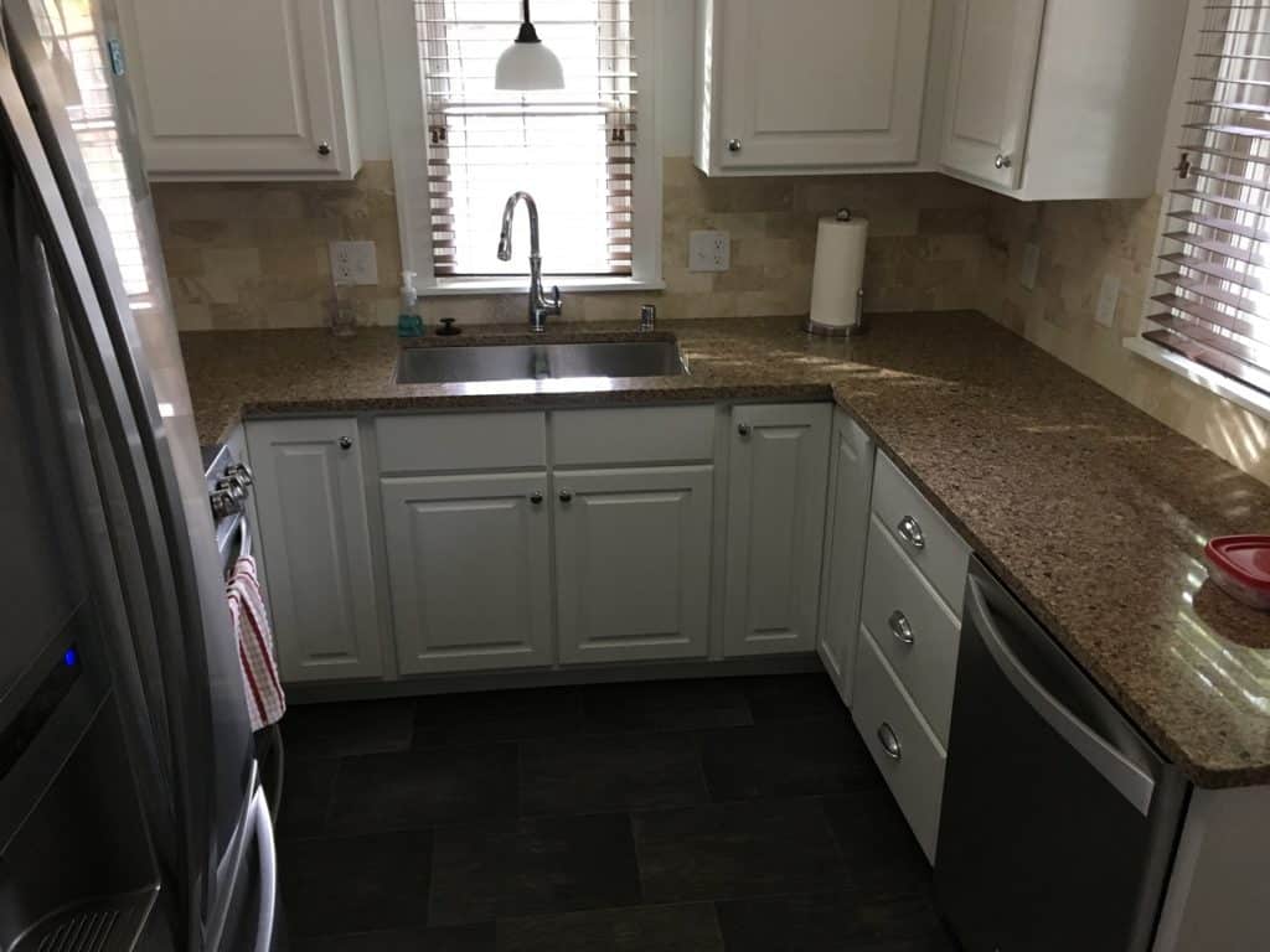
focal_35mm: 29
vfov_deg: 48.2
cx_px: 635
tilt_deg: -23.4
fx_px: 1064
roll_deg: +0.2
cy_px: 476
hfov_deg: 61.7
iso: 200
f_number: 2.2
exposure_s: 1/24
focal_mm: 4.15
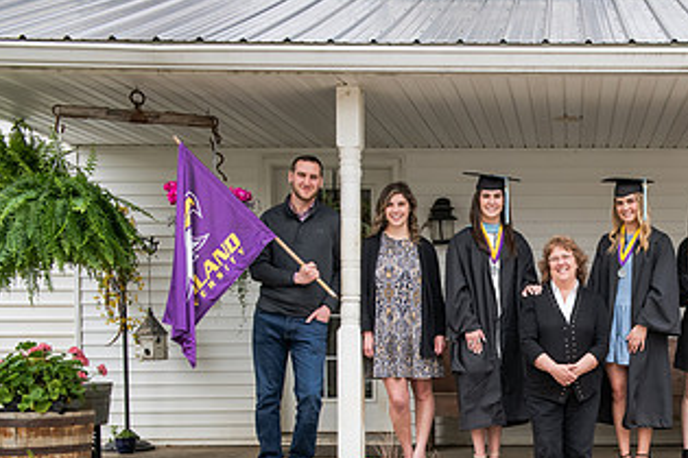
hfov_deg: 28.1
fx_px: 1338
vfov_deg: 19.2
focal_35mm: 70
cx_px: 581
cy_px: 398
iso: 500
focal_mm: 38
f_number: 7.1
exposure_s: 1/250
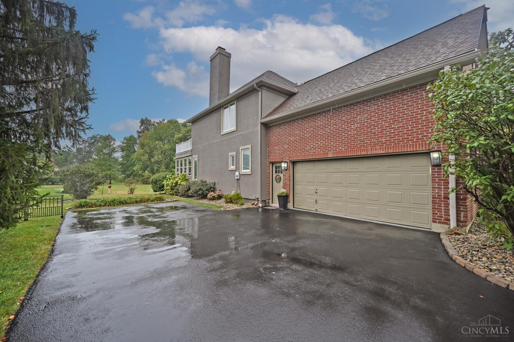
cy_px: 171
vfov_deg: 81.2
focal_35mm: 14
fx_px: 200
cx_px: 257
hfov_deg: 104.3
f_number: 5.6
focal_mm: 14
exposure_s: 1/250
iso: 180
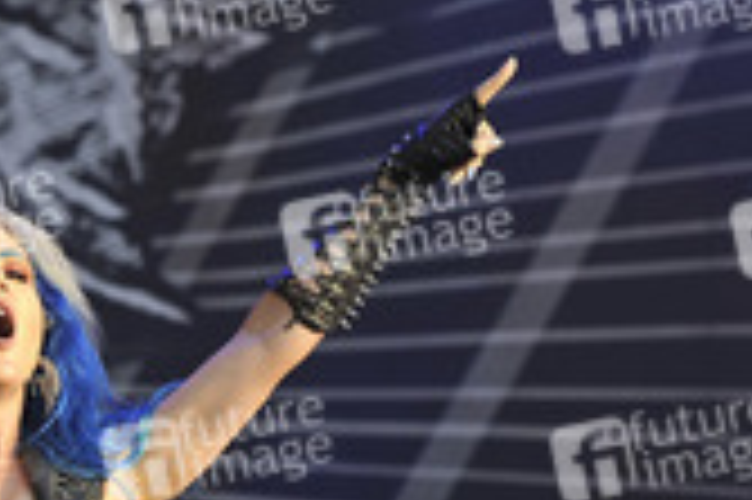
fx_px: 5760
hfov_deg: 7.4
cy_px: 563
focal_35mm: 276
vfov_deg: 5.0
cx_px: -173
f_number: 4
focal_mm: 102
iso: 200
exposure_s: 1/320
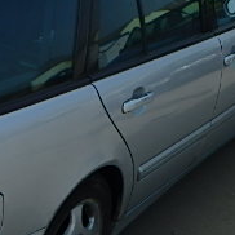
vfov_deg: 19.2
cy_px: 174
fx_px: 691
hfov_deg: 18.1
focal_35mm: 90
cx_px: -67
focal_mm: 5.2
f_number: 4.6
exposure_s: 1/640
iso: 125
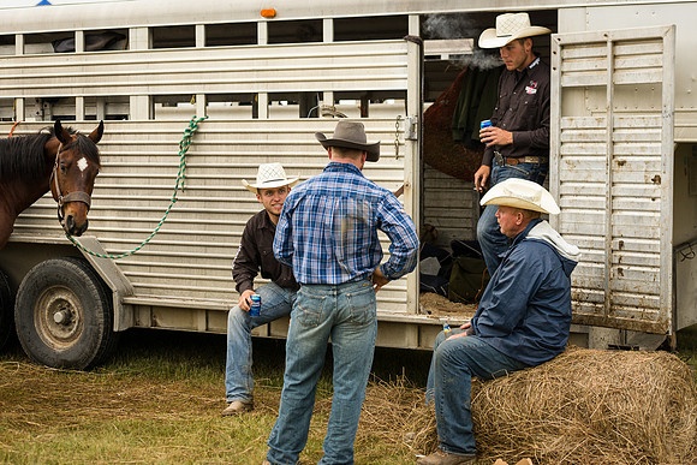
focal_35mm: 77
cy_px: 228
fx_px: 1482
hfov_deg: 26.5
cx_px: 341
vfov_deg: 17.8
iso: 800
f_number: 4
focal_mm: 75
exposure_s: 1/1250
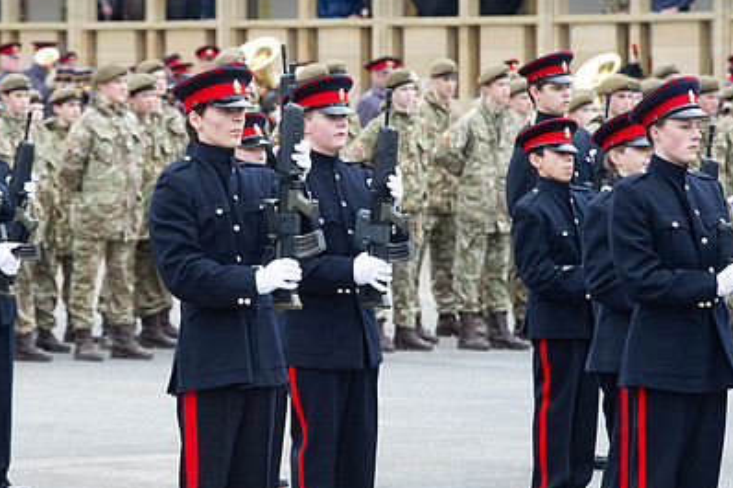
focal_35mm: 312
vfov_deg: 4.4
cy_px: 261
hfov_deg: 6.6
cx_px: 247
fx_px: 6350
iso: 640
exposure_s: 1/250
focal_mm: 190
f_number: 6.3
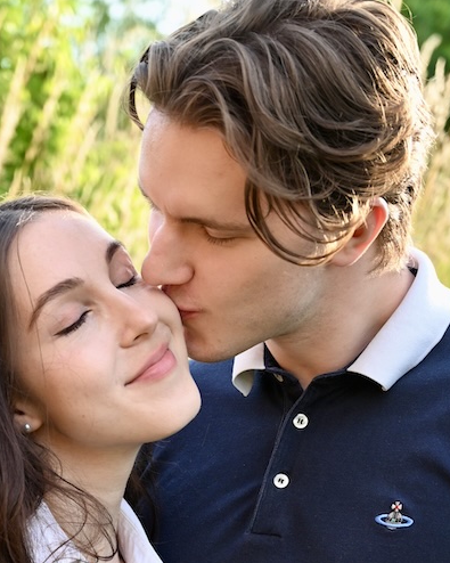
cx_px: 142
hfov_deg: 22.7
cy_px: 280
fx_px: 1116
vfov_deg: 28.3
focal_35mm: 67
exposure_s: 1/250
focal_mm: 47
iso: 280
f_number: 4
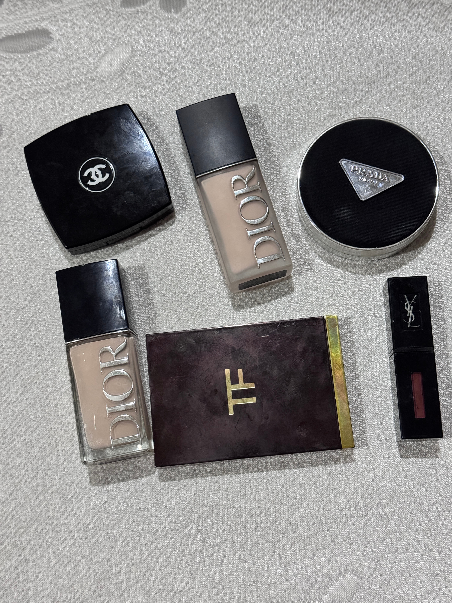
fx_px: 836
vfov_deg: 39.7
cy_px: 302
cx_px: 226
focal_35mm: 48
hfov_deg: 30.3
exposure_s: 1/30
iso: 640
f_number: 1.78
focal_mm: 6.76
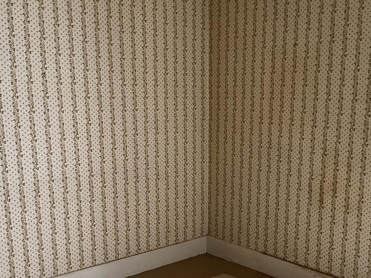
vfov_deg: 32.6
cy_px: 184
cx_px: 209
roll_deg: +0.1
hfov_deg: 42.9
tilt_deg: -10.7
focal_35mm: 44
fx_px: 471
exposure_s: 1/60
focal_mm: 3
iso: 100
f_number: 1.8
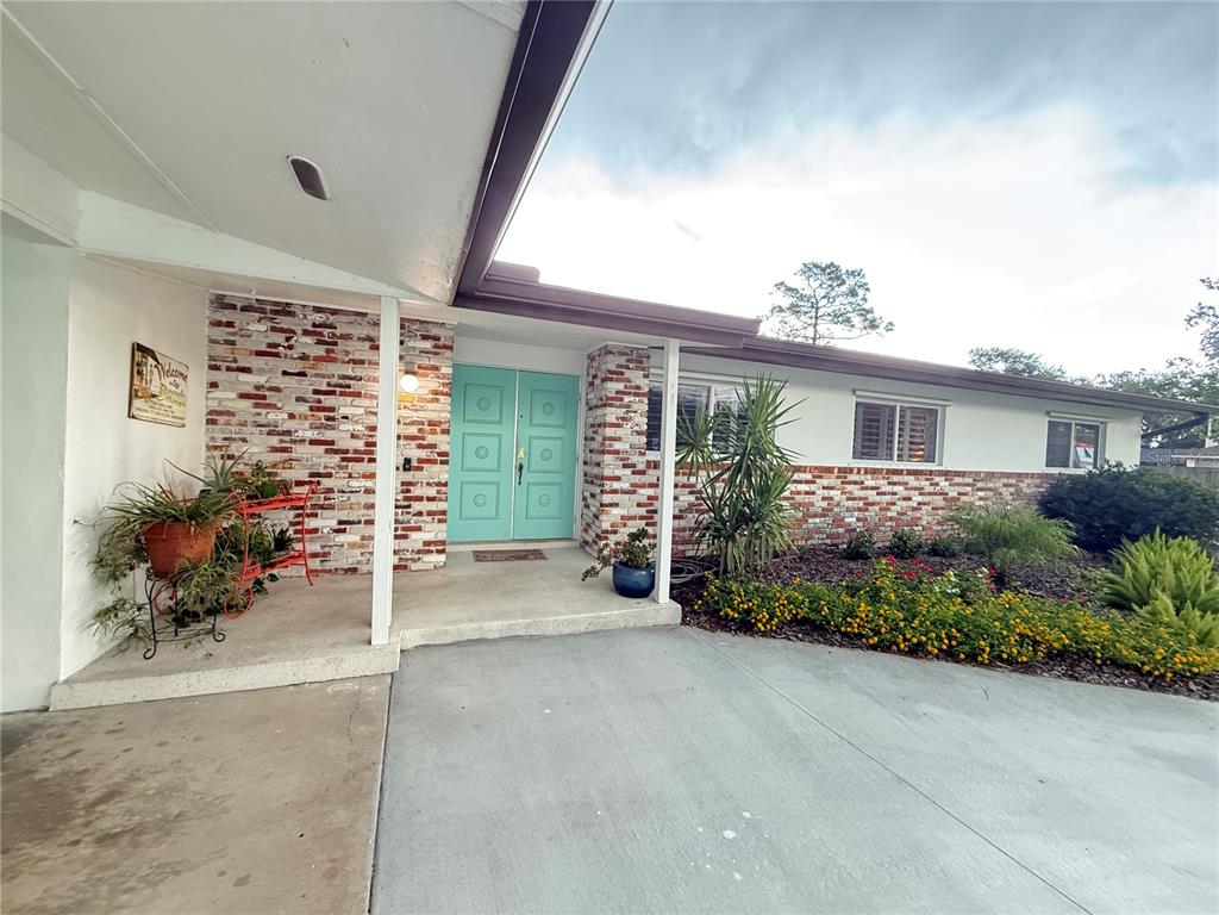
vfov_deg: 85.7
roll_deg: -3.0
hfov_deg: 102.1
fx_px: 493
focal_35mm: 14
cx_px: 610
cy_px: 458
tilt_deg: -0.8
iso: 500
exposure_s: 1/60
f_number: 2.2
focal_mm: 2.22
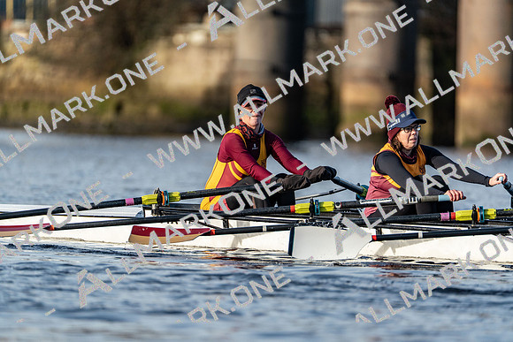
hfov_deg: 3.4
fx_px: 8552
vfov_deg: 2.3
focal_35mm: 600
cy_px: 171
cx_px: 256
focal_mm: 600
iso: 800
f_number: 6.3
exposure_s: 1/2000
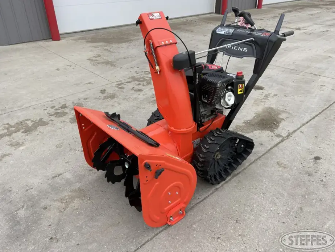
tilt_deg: -24.5
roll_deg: +1.3
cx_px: 170
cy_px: 124
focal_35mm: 27
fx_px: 261
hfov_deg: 65.3
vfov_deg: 51.4
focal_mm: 5.1
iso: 32
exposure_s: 1/392
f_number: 1.6
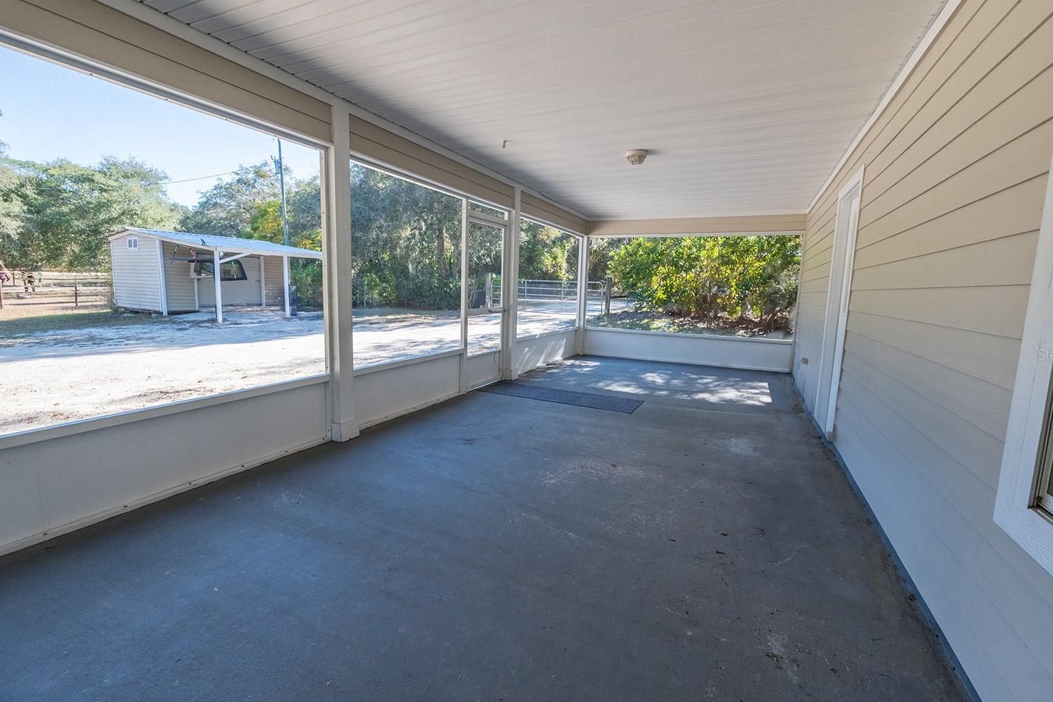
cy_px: 354
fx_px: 439
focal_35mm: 15
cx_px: 541
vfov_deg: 77.3
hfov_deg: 100.4
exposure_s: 1/1600
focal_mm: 14
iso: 250
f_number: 6.3
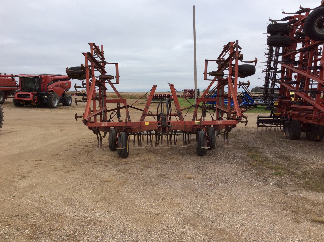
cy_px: 121
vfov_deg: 44.1
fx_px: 299
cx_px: 162
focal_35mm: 32
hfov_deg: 56.9
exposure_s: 1/773
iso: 32
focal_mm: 3.3
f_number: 2.4
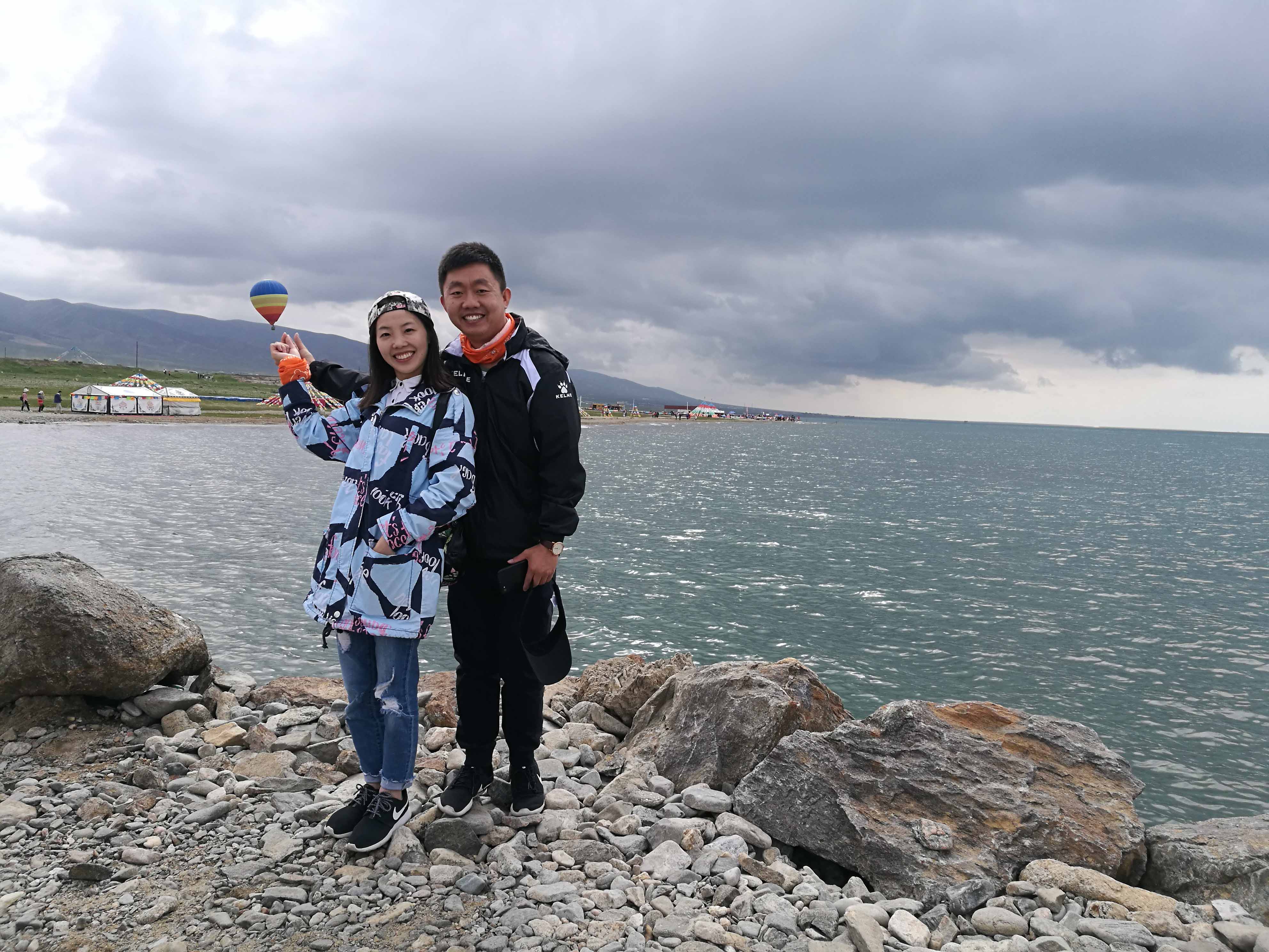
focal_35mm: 27
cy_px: 476
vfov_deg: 51.4
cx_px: 634
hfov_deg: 65.3
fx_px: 990
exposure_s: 1/786
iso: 50
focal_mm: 4.5
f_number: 2.2
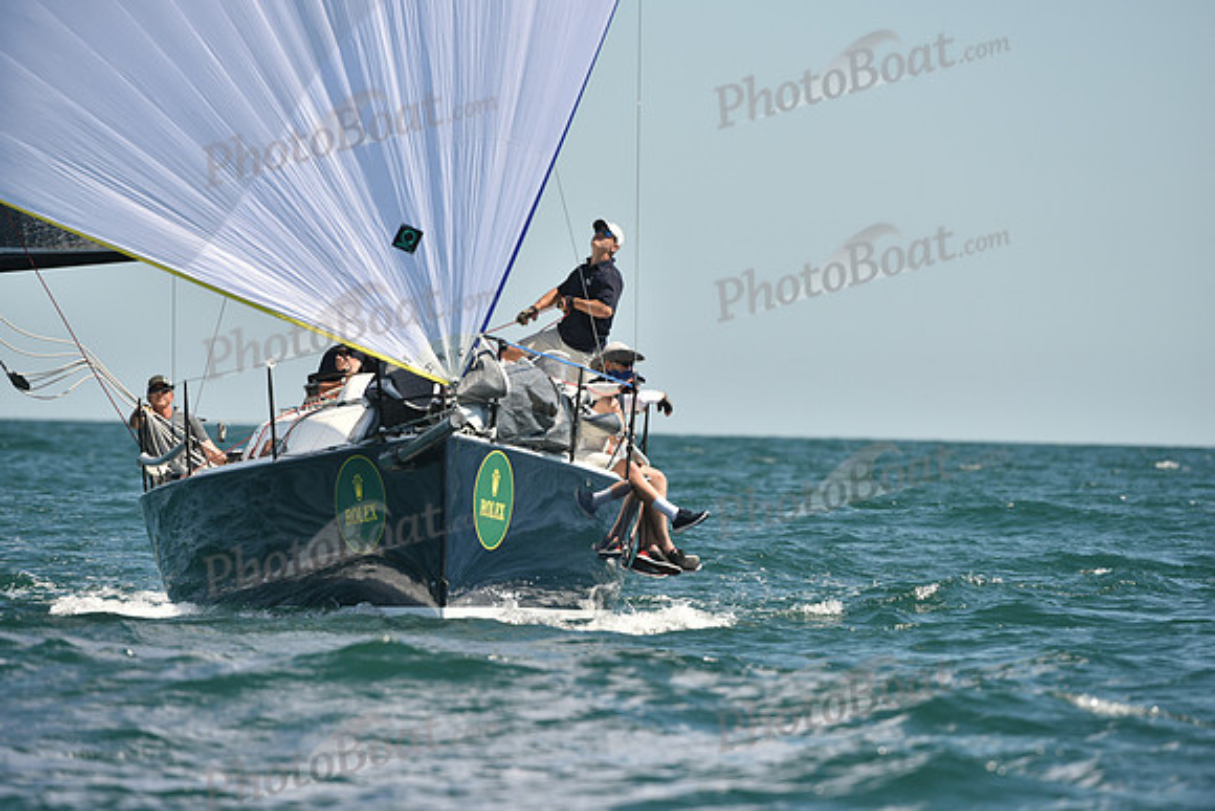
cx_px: 608
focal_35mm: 400
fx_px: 13503
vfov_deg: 3.4
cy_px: 406
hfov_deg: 5.2
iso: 250
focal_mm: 400
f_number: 6.3
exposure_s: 1/1000
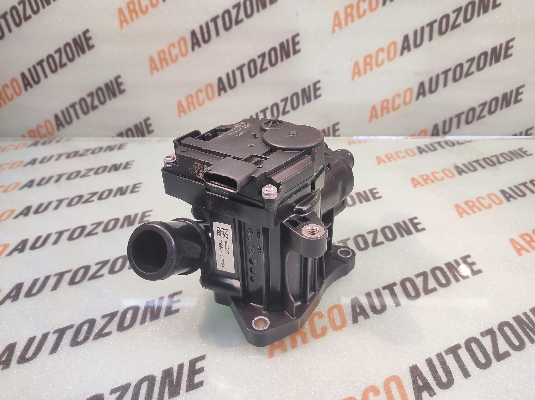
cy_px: 200
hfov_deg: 91.1
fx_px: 263
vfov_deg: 74.7
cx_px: 268
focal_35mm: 17
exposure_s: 1/33
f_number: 1.79
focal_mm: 4.74
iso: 275
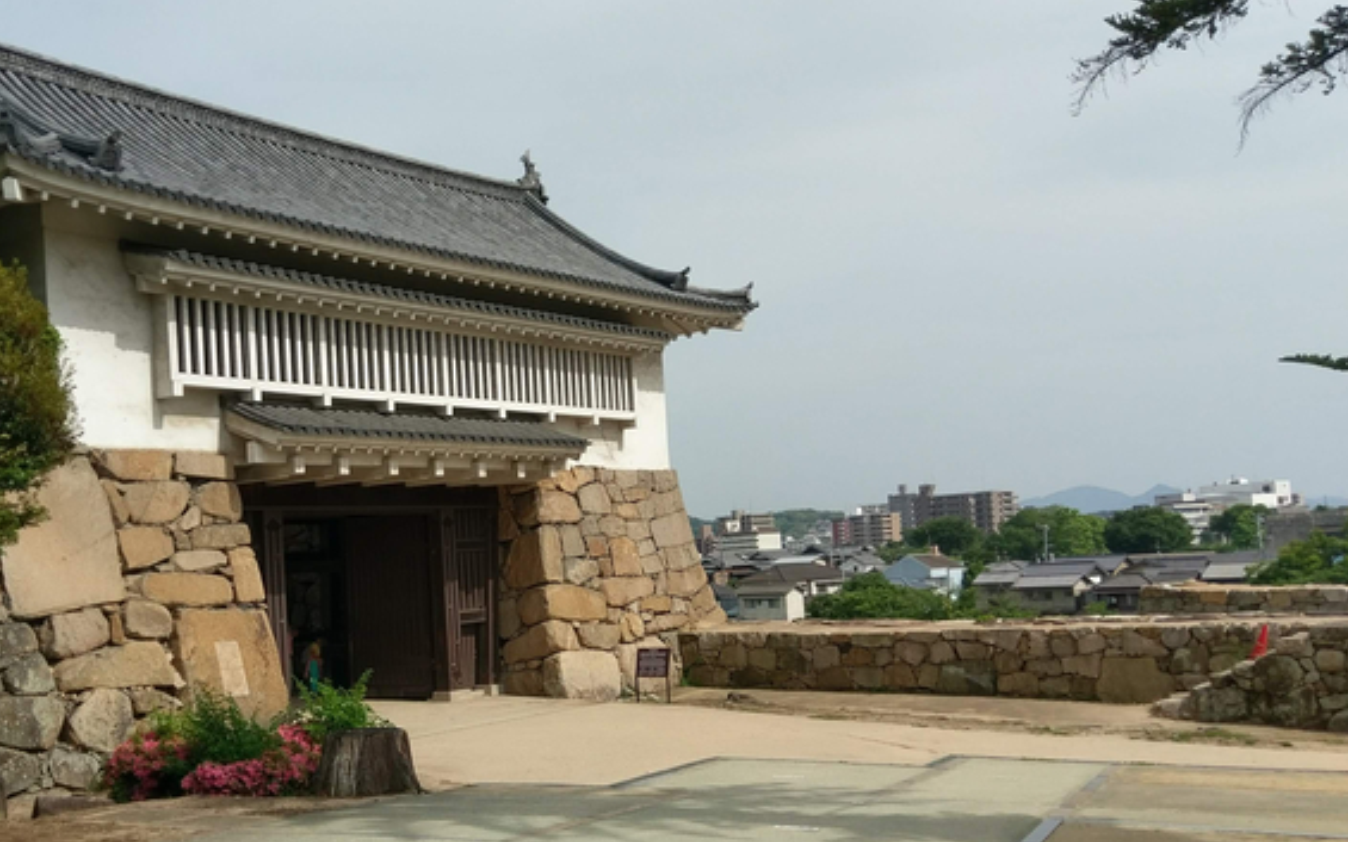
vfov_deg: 32.7
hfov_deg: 49.8
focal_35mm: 39
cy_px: 491
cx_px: 489
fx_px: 1433
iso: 125
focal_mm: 4.58
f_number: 1.8
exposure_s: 1/4364
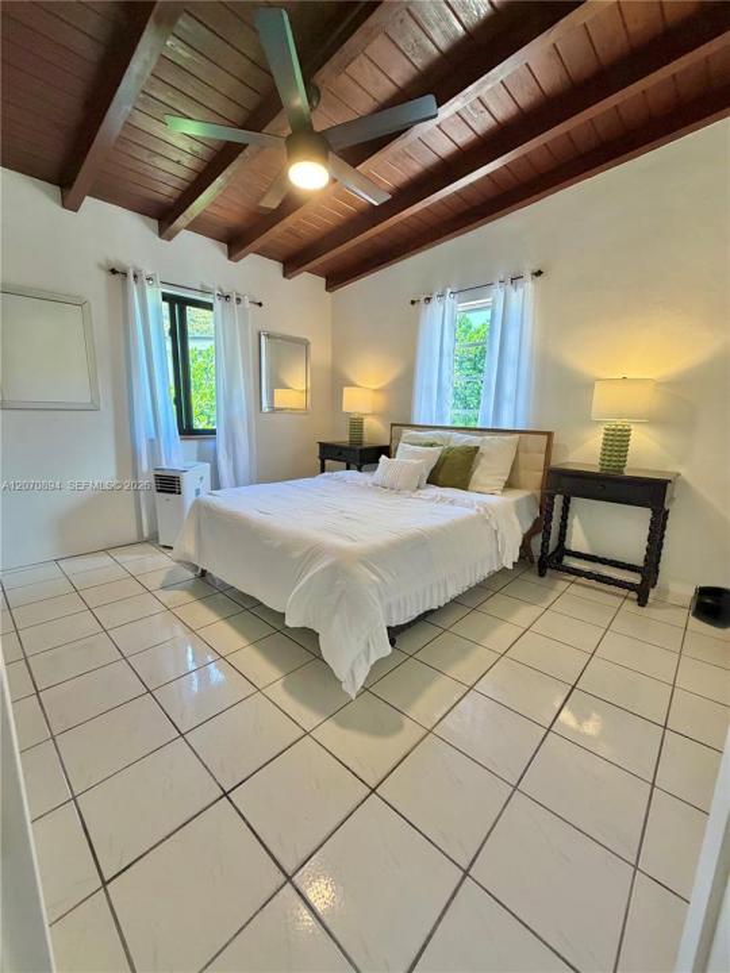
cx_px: 365
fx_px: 394
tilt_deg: -9.3
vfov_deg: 102.1
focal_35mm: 14
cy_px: 486
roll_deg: +0.0
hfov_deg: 85.7
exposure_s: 1/120
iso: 320
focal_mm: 2.22
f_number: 2.2
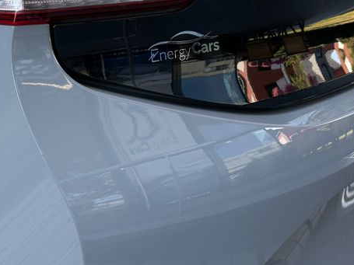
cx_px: 179
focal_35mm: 54
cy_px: 37
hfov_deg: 35.6
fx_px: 552
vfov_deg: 26.3
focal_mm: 6.76
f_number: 1.78
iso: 100
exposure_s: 1/283
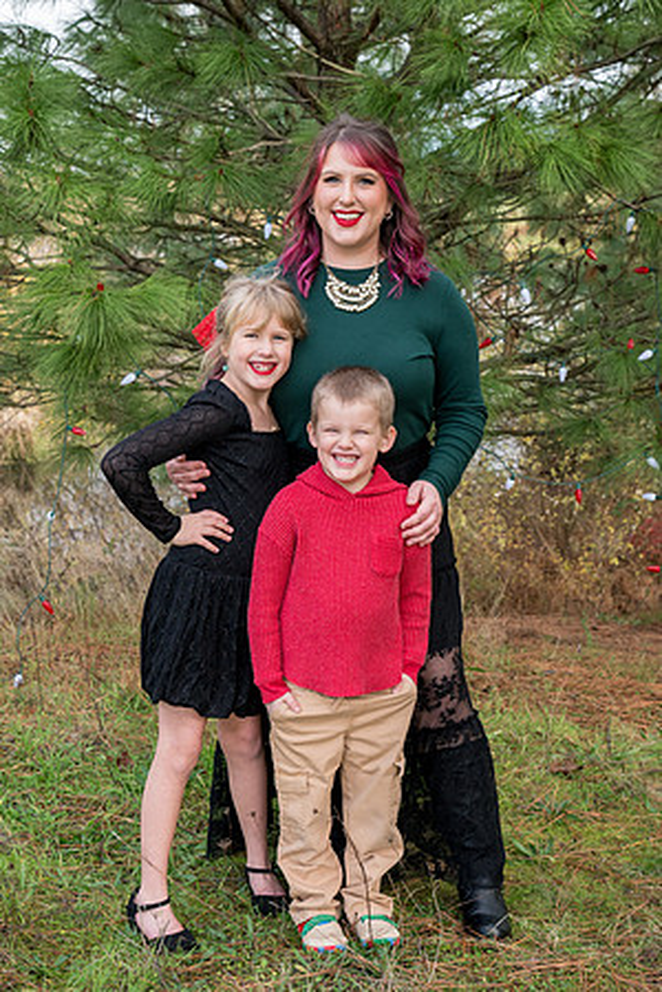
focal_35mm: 52
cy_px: 496
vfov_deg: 38.2
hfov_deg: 26.0
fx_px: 1434
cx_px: 331
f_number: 5
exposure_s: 1/320
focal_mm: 35
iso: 400
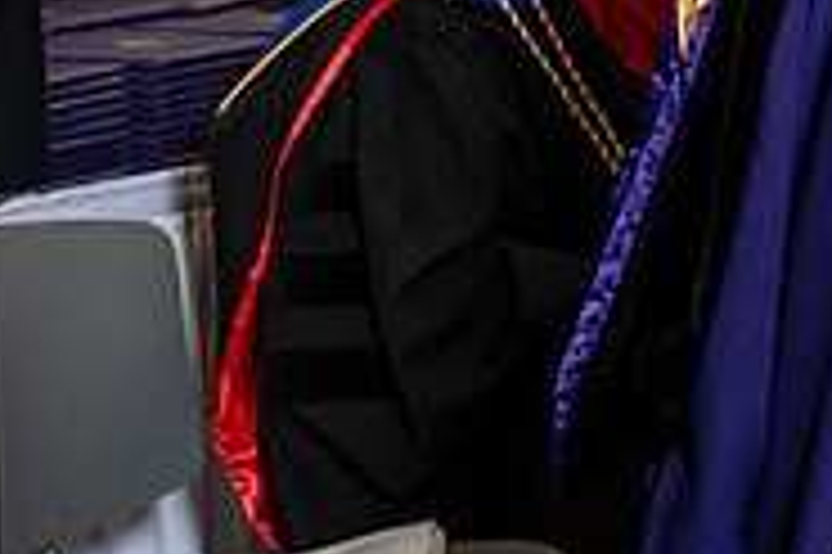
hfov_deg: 9.2
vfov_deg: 6.2
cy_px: -286
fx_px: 5080
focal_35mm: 220
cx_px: 1129
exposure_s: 1/200
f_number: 5
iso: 1250
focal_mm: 70
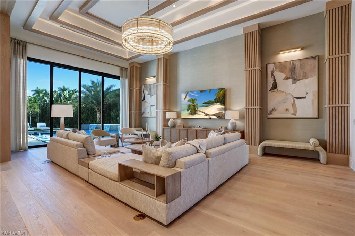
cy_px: 118
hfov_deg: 96.8
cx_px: 178
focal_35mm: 16
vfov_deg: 73.7
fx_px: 158
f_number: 9
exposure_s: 1/30
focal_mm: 16
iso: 400
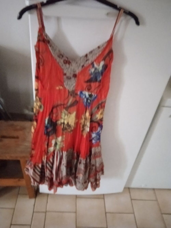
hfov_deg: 49.8
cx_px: 86
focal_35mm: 28
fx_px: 184
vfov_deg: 63.4
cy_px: 114
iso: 7187
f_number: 2.2
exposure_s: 1/14.3
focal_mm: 3.43
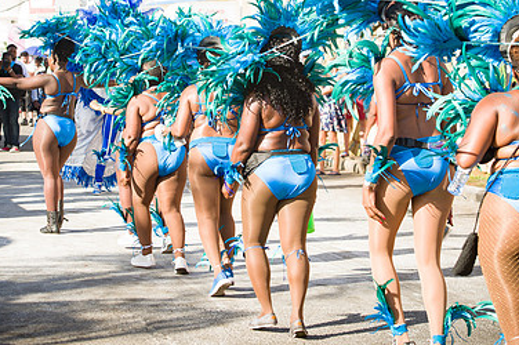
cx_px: 231
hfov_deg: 18.9
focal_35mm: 108
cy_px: 115
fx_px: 1556
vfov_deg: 12.6
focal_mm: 70
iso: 100
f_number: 5.6
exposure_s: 1/200
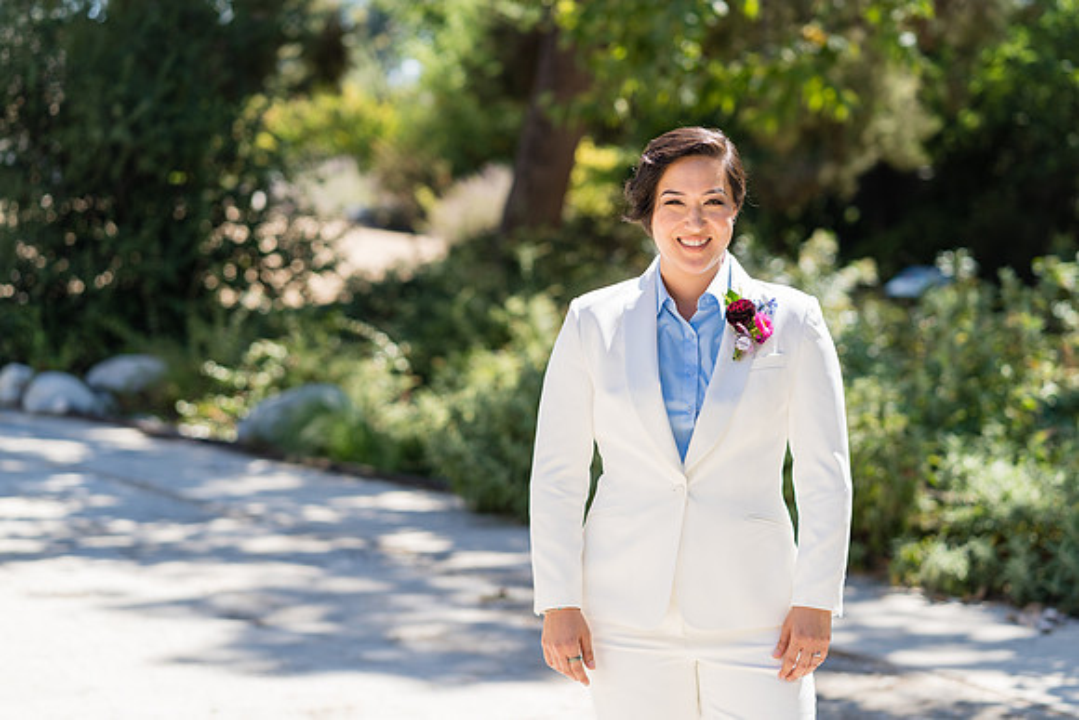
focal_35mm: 85
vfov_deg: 16.1
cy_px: 360
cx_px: 540
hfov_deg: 23.9
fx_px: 2548
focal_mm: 85
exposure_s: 1/500
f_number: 2.8
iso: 100
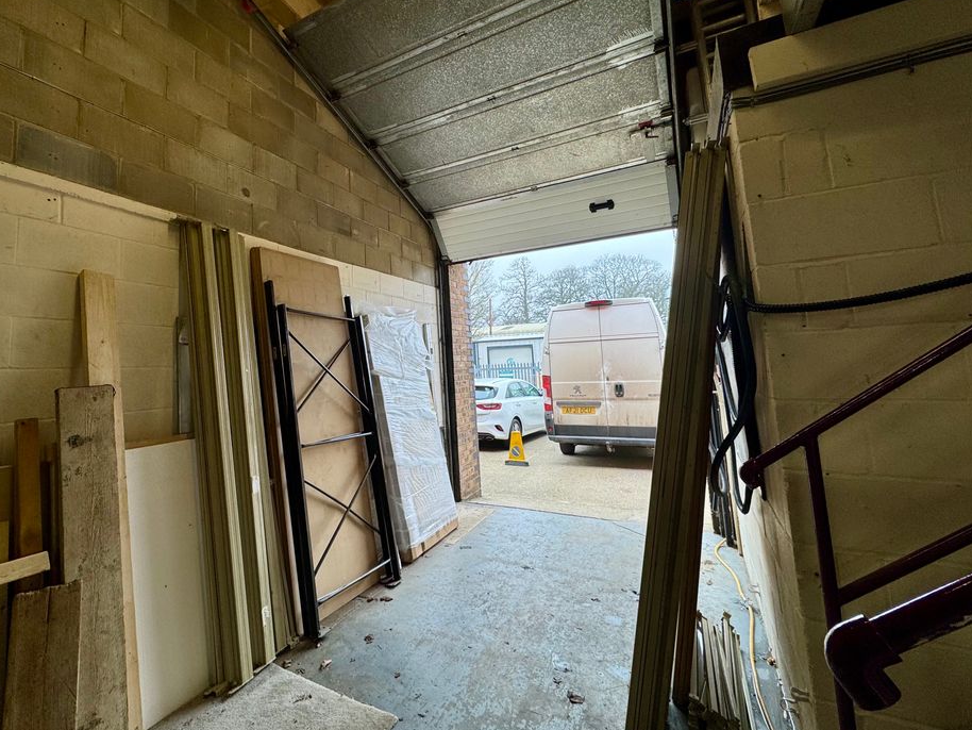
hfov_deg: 90.0
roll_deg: +2.6
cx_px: 395
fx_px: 477
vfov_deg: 74.3
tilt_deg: +7.1
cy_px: 312
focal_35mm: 17
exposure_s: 1/142
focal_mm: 2.22
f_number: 2.2
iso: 40
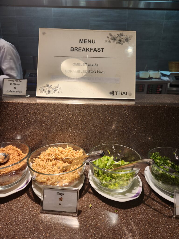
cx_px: 90
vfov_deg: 73.9
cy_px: 120
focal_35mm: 23
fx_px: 159
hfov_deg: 58.9
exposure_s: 1/100
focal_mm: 5.4
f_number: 1.8
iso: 80
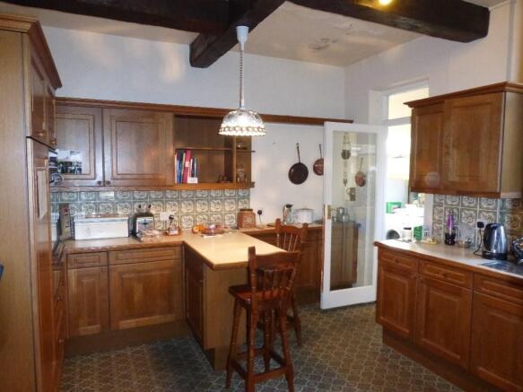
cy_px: 196
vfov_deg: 56.8
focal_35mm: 24
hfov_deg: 71.6
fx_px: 363
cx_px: 262
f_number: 3.3
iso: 800
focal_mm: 4.3
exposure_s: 1/60
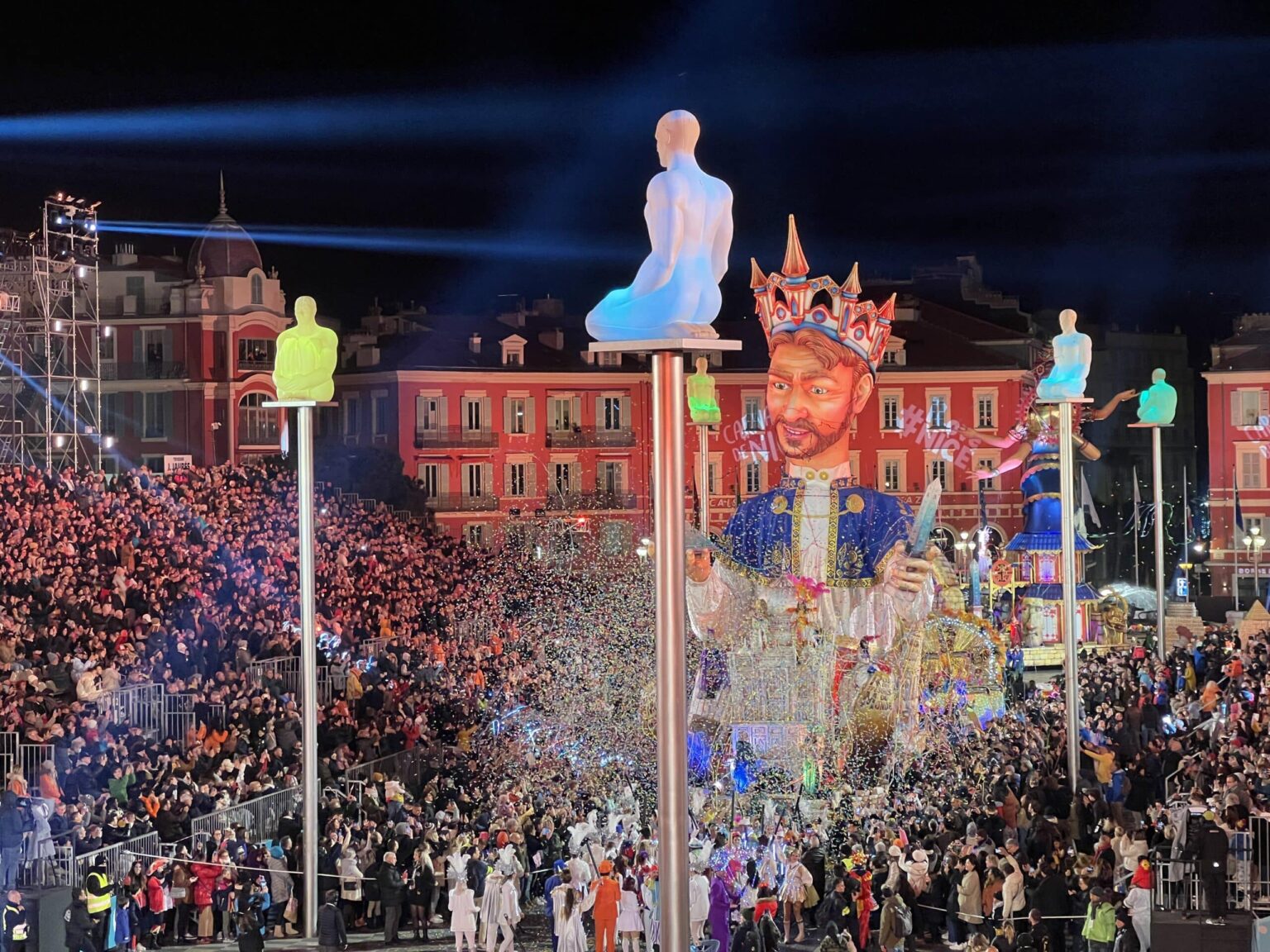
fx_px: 2825
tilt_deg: -0.4
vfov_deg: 19.1
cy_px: 476
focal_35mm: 77
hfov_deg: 25.3
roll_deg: +1.1
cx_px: 635
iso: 250
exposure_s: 1/60
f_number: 2.8
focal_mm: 9
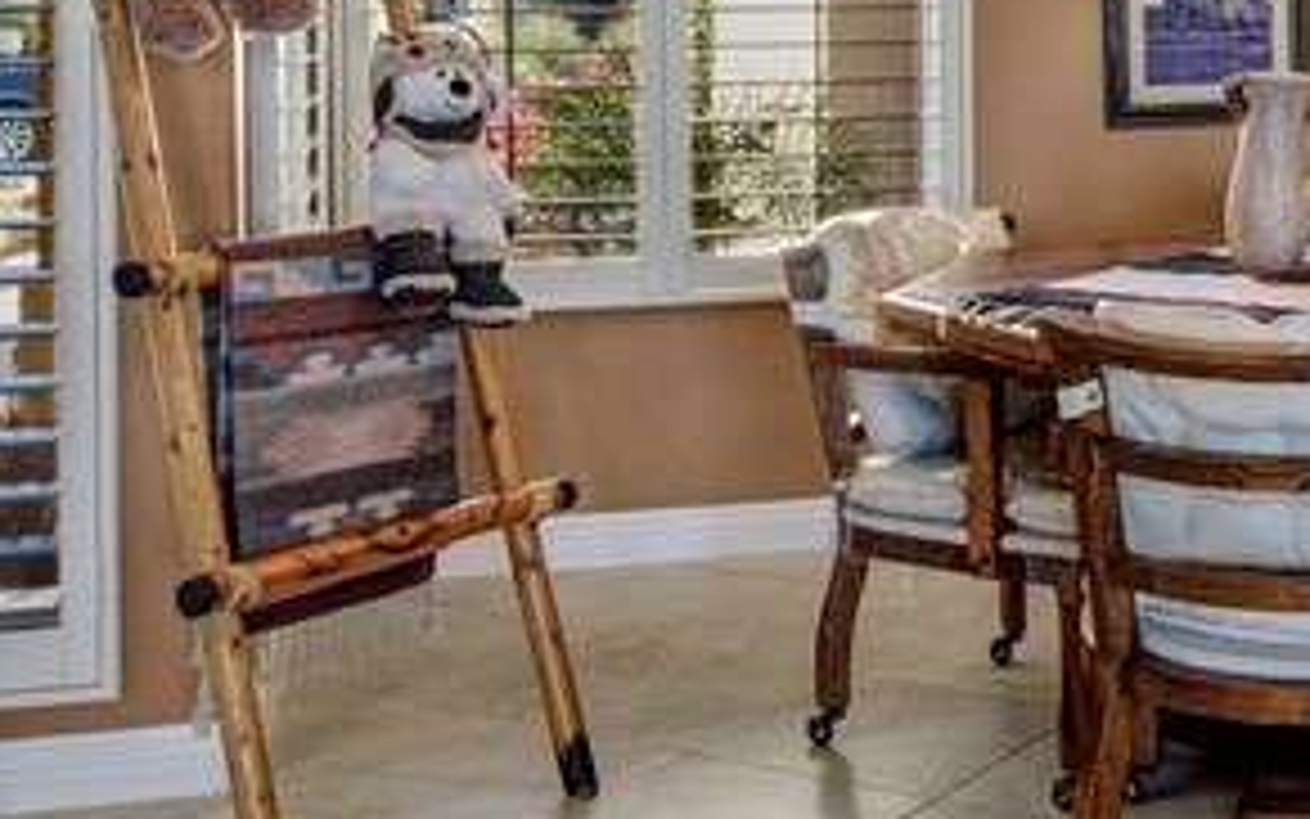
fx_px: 2035
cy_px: 47
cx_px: 1130
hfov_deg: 34.1
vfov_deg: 22.1
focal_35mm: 57
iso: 400
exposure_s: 1/20
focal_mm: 10
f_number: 8
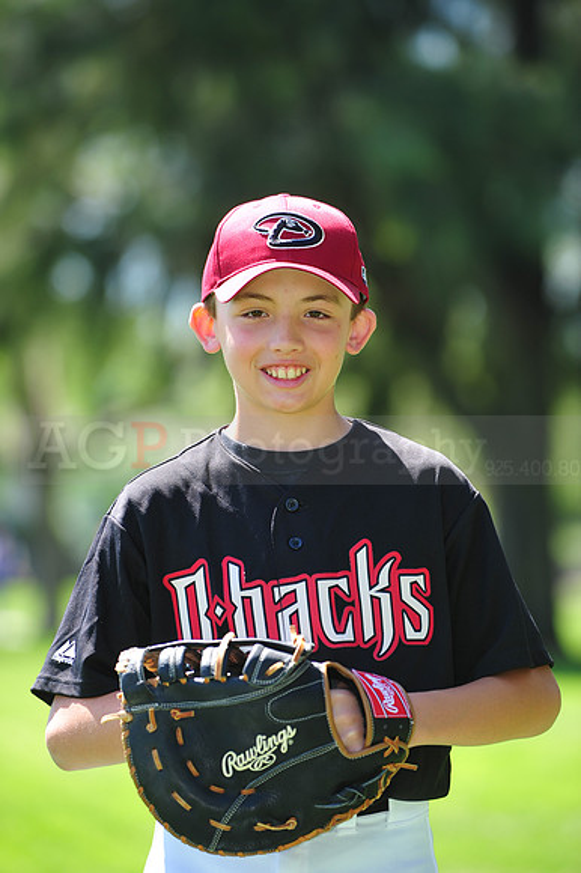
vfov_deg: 10.3
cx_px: 290
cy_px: 436
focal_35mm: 200
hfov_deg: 6.9
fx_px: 4847
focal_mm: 200
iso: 200
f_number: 4.5
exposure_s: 1/320
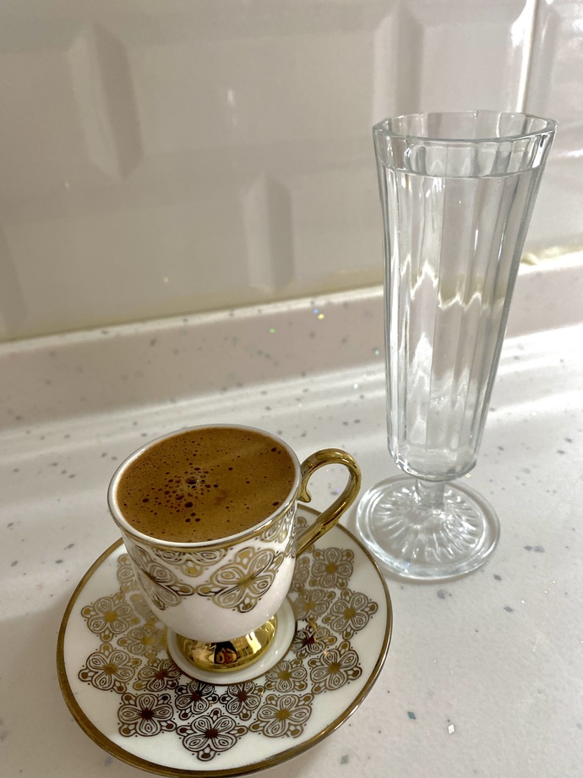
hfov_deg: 53.1
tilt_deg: -30.6
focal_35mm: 26
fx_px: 584
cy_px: 389
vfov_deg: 67.3
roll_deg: +2.6
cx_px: 292
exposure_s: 1/50
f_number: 1.8
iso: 250
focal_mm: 4.25
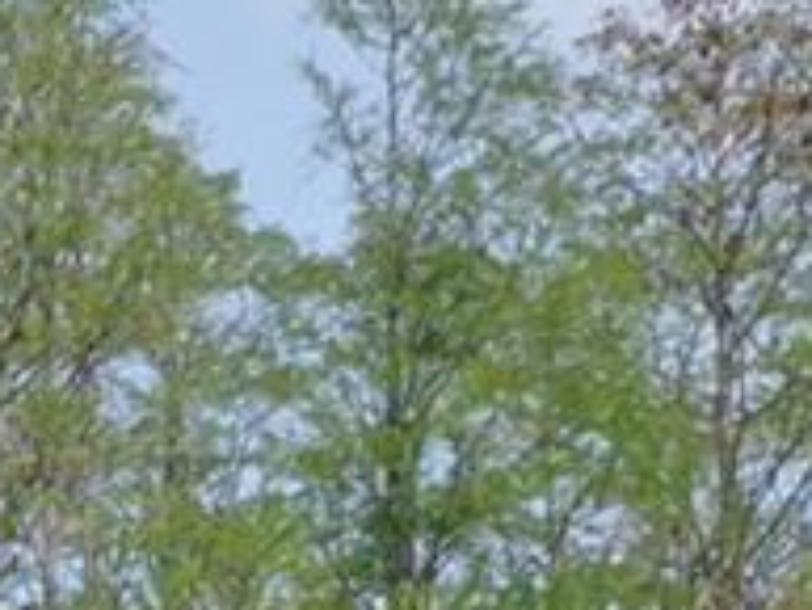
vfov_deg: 6.0
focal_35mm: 223
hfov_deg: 7.3
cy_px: 2007
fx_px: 5234
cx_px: -2070
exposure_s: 1/120
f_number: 10
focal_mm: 10.26
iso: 100
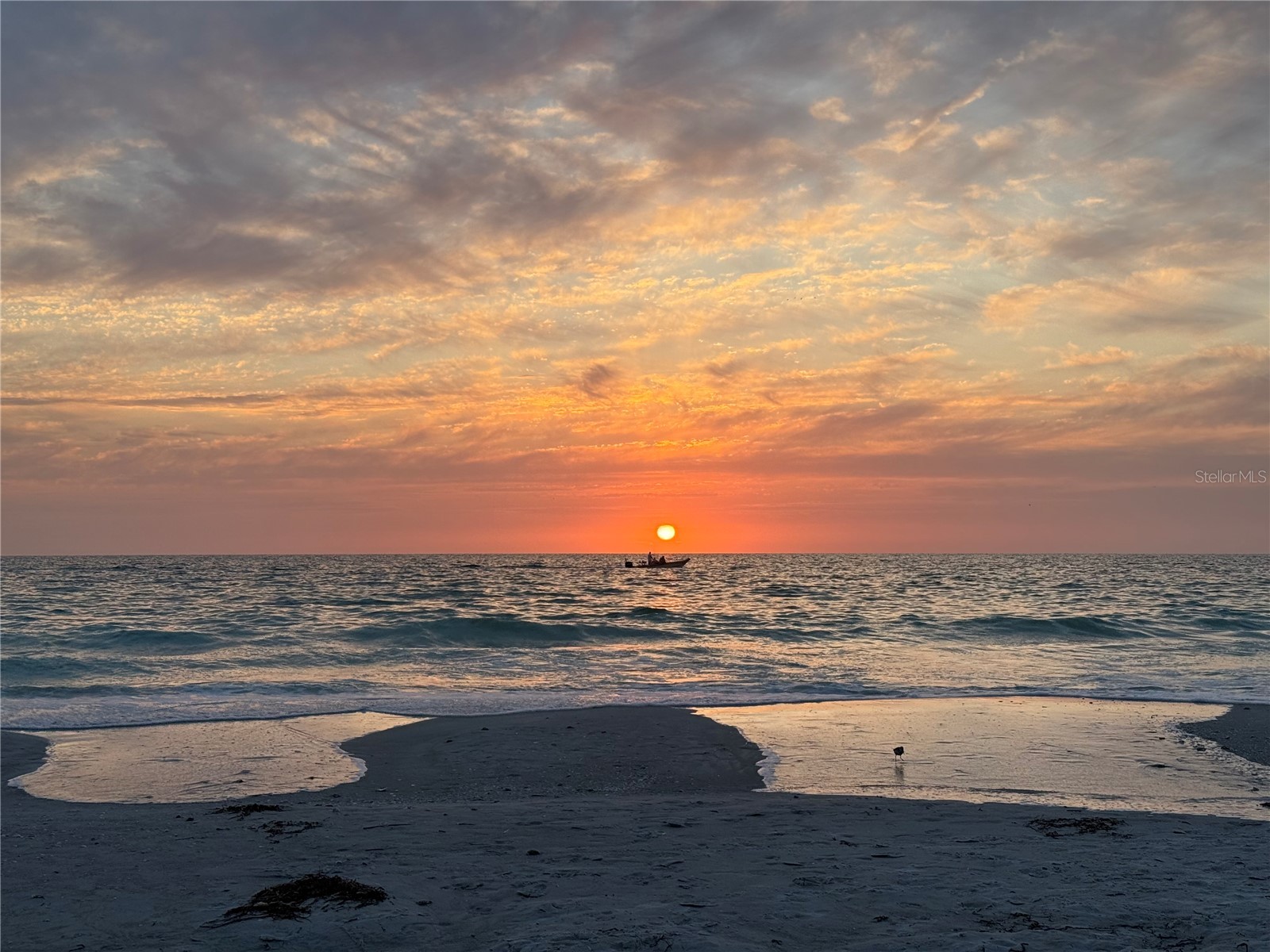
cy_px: 476
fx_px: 1761
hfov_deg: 39.7
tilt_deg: +3.3
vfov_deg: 30.3
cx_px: 635
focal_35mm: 48
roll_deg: +0.2
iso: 64
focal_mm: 6.76
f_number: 1.78
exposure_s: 1/1000
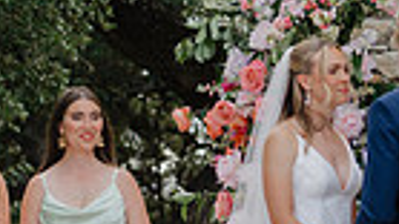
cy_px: 263
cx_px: -123
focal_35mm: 307
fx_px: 3246
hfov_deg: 7.0
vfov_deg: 3.9
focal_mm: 70
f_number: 2.8
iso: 200
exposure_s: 1/800
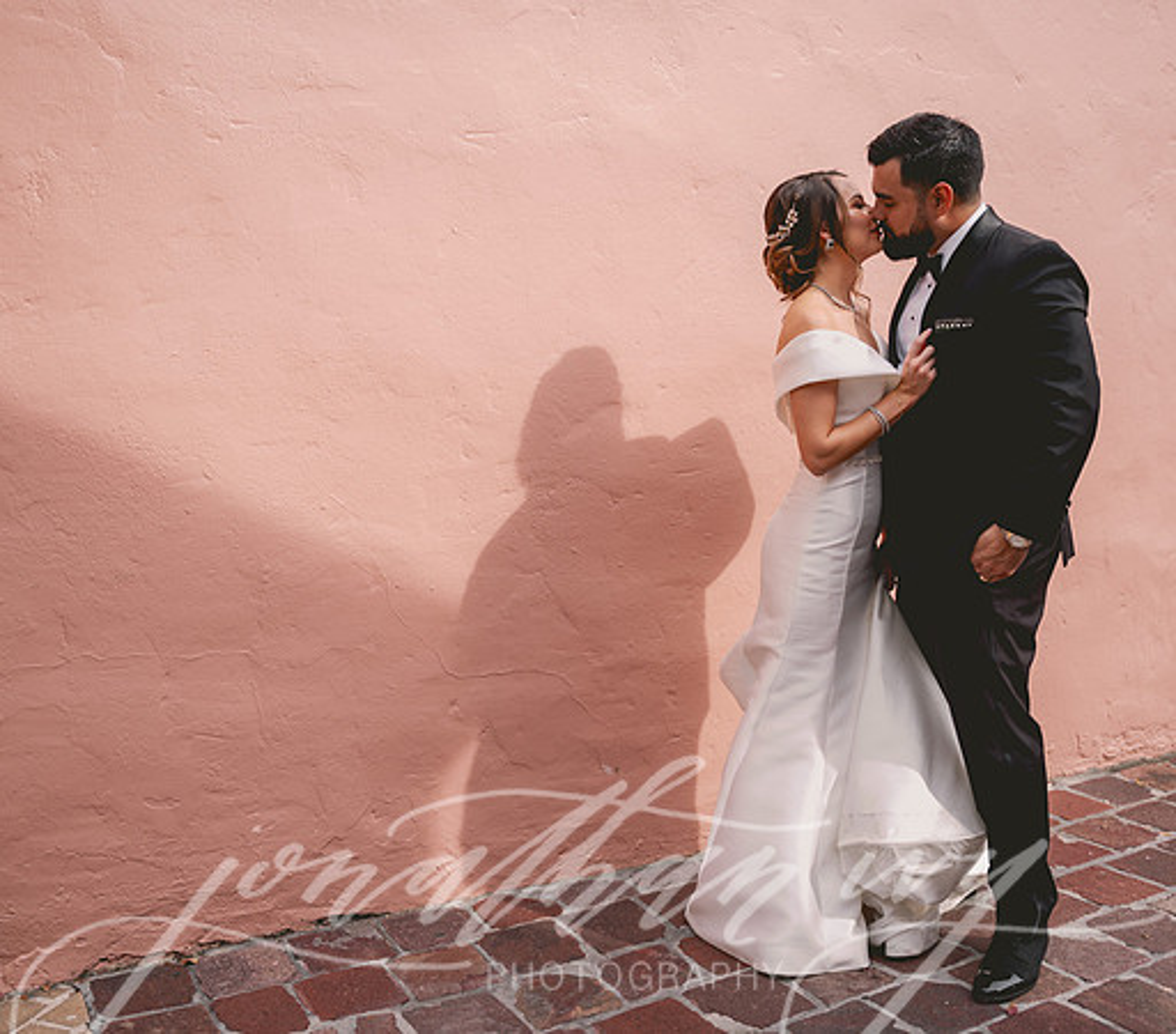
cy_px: 517
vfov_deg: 42.9
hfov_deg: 48.2
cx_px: 558
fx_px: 1314
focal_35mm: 36
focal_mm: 30.5
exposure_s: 1/800
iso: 64
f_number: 2.8
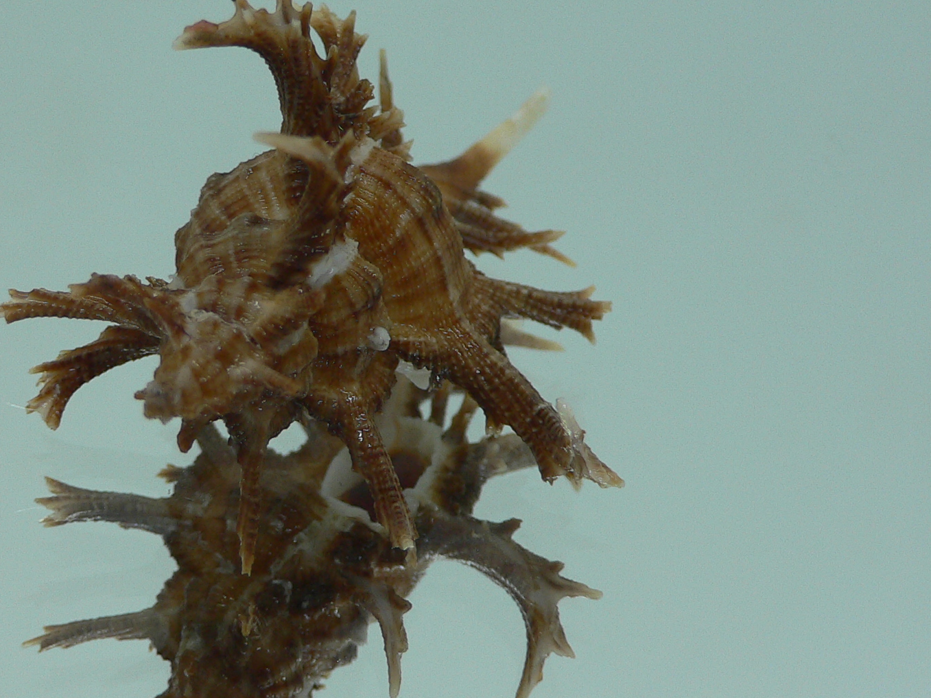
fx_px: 1399
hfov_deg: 36.4
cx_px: 304
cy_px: 348
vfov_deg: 28.0
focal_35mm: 52
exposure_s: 1/60
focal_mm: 4.6
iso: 80
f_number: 2.8
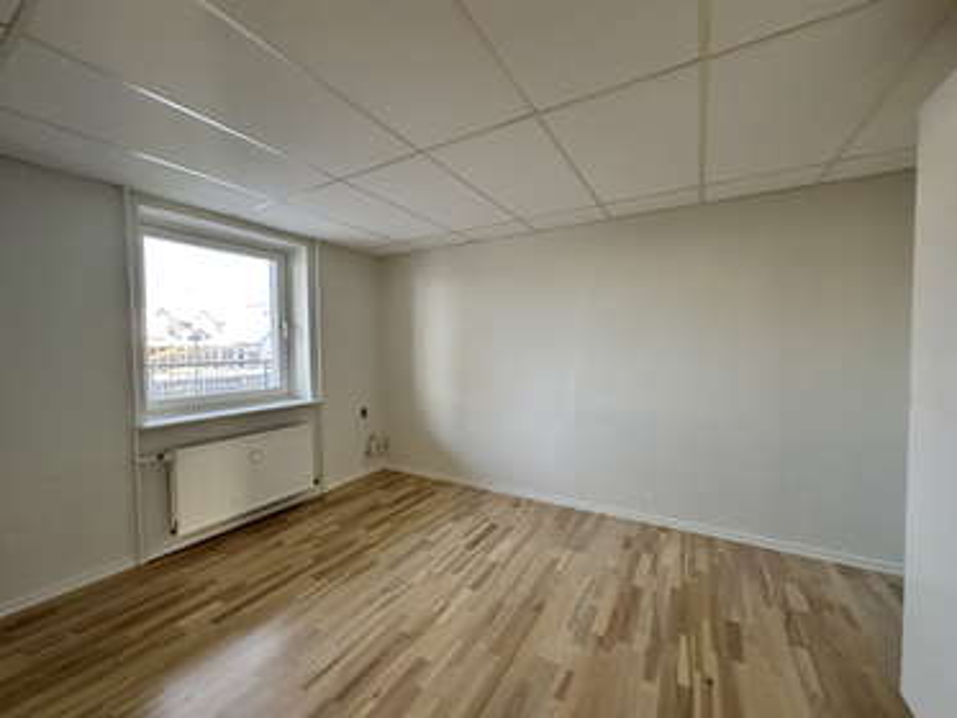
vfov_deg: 85.7
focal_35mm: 14
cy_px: 359
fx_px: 387
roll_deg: +0.7
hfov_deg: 102.0
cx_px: 478
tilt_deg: -2.1
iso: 160
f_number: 2.2
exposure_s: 1/99
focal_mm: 2.22
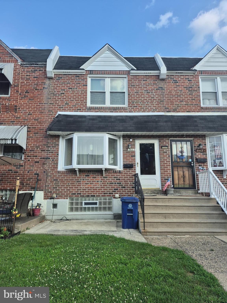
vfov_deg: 73.9
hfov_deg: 58.9
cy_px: 152
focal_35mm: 23
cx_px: 114
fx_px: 201
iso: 25
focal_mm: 5.4
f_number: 1.8
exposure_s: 1/890
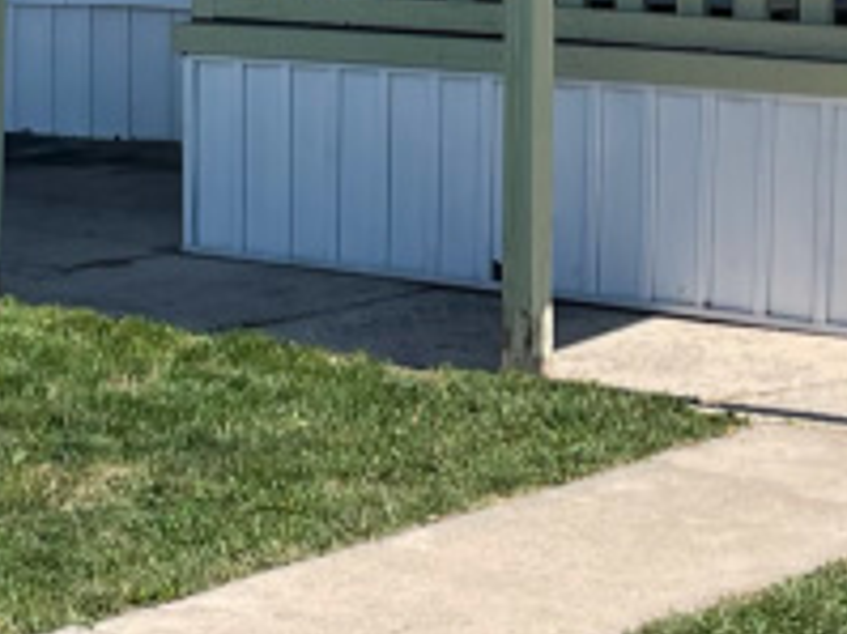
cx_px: 515
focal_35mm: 134
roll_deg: +0.0
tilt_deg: +2.7
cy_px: -302
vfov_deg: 10.7
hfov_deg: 14.7
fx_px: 3277
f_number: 1.6
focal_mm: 4.2
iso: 32
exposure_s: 1/2959
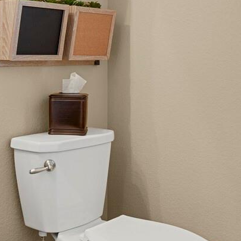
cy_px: 49
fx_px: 449
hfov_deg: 29.8
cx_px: 78
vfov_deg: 29.4
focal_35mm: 57
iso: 250
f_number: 8
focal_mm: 17
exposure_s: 3
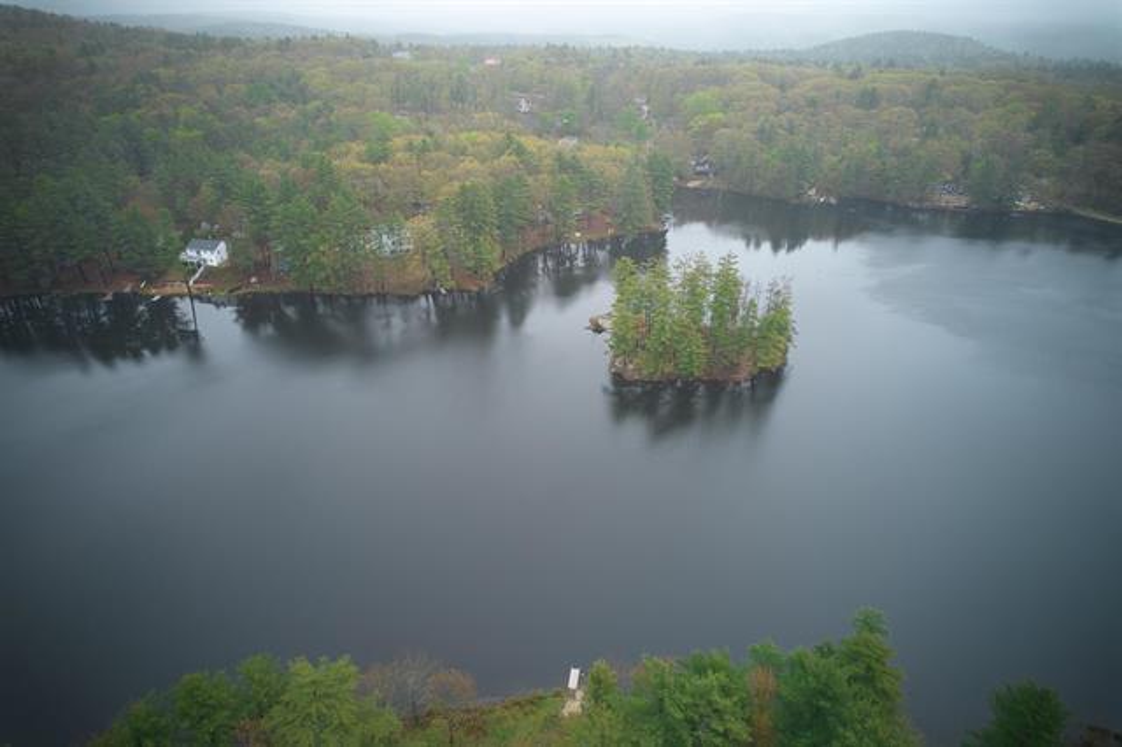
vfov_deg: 57.2
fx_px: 685
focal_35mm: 22
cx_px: 561
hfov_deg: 78.6
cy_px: 374
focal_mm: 8.38
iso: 100
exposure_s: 1/60
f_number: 2.8
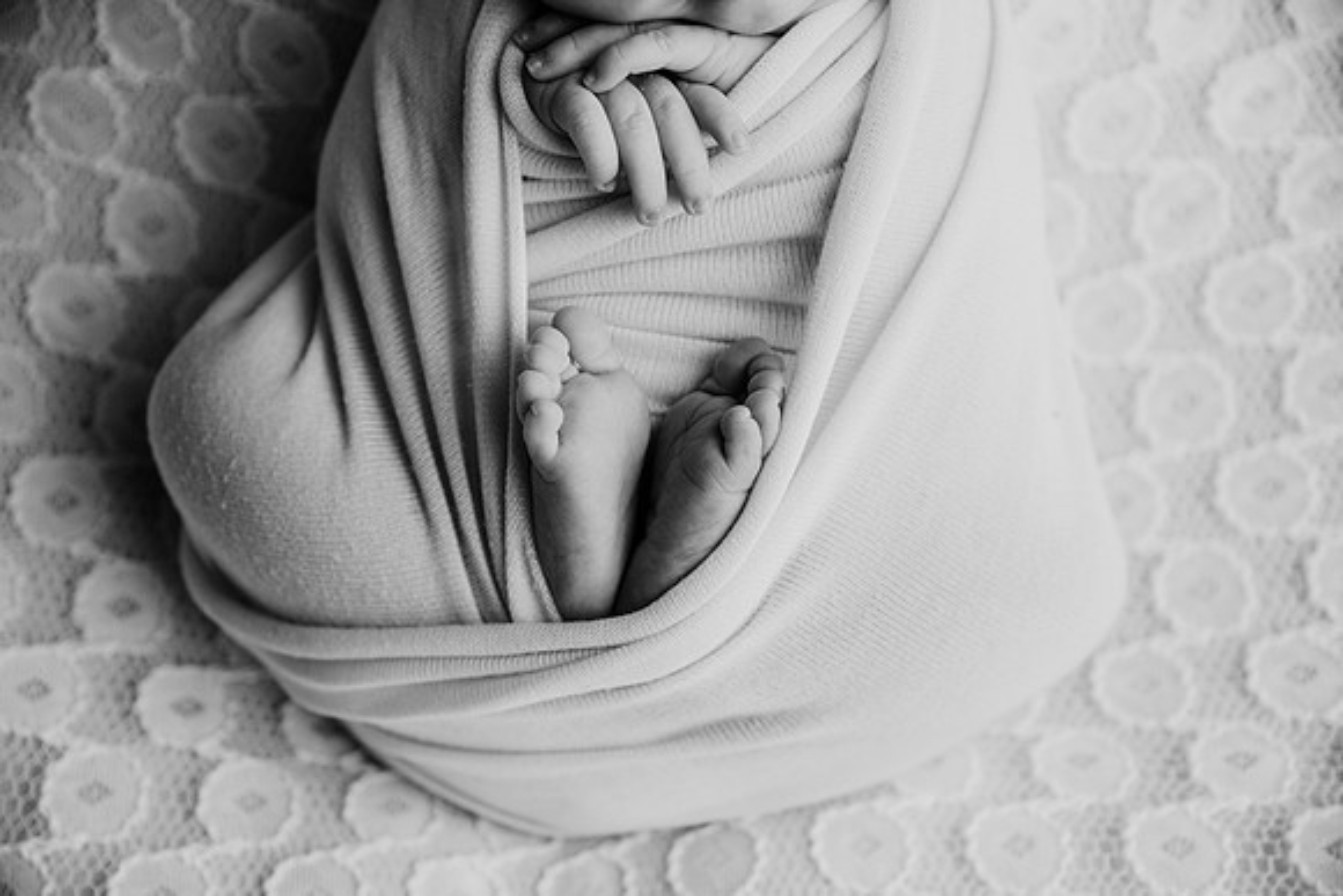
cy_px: 448
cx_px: 672
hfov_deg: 32.4
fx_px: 2313
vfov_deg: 21.9
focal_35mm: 62
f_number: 4
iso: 125
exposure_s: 1/160
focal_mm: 62
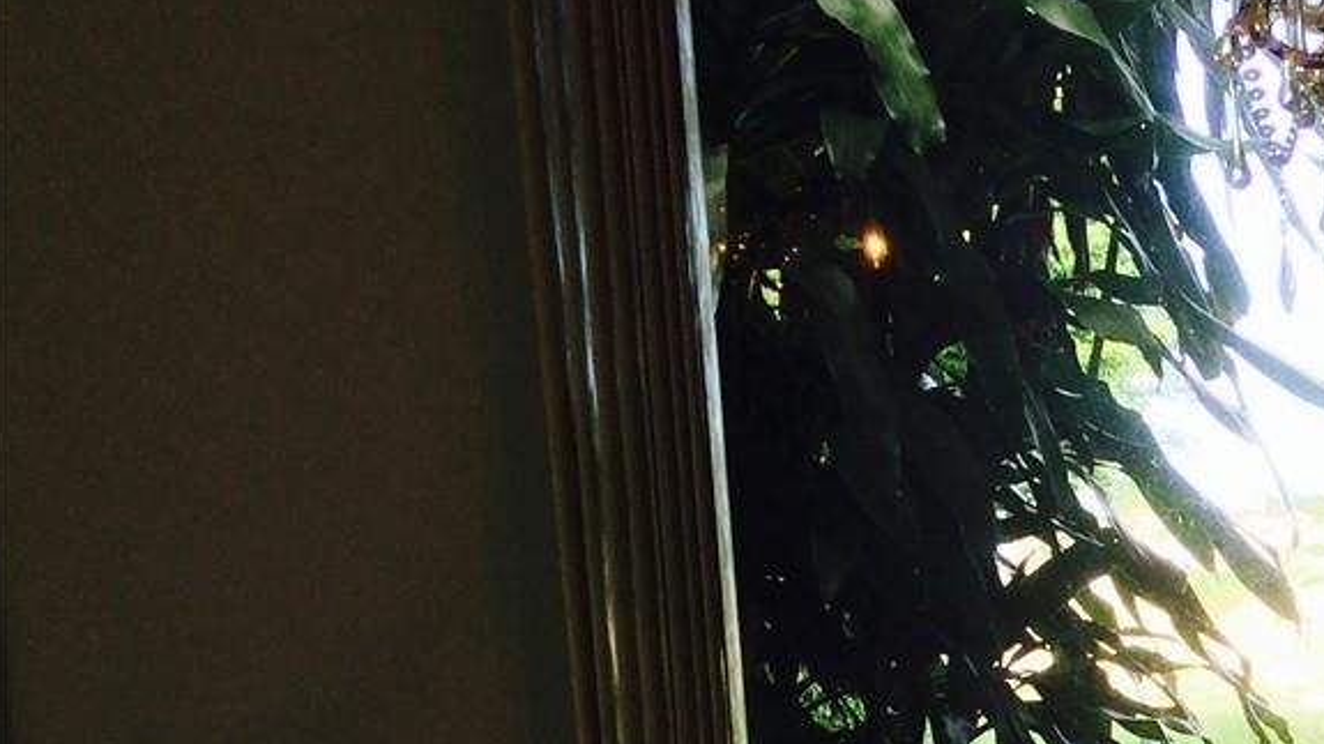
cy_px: 1262
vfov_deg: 12.3
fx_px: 3194
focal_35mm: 91
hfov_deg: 20.8
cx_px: 1833
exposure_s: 1/120
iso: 50
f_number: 2.2
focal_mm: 4.12
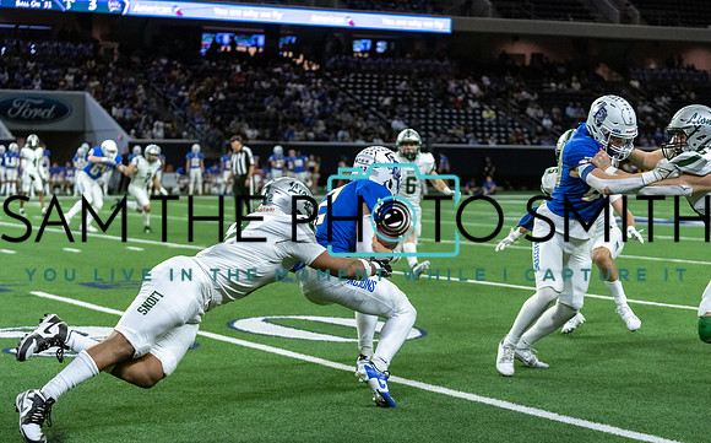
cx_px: 357
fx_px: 1516
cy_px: 205
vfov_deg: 16.6
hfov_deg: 26.4
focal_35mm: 78
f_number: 2.8
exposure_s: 1/1250
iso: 4000
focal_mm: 70
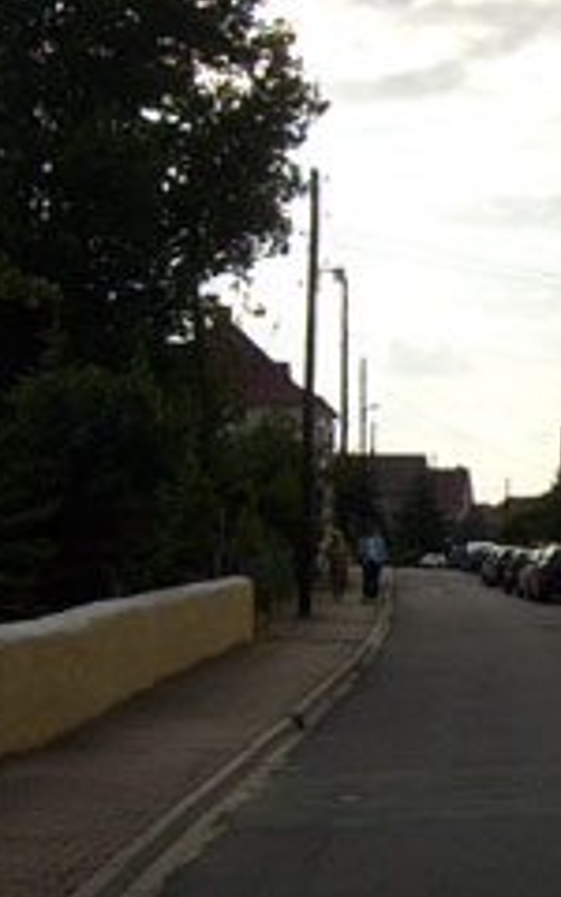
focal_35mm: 85
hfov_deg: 14.6
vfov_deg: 24.4
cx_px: 763
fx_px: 2079
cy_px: 473
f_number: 7.1
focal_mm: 5.8
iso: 80
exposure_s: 1/350
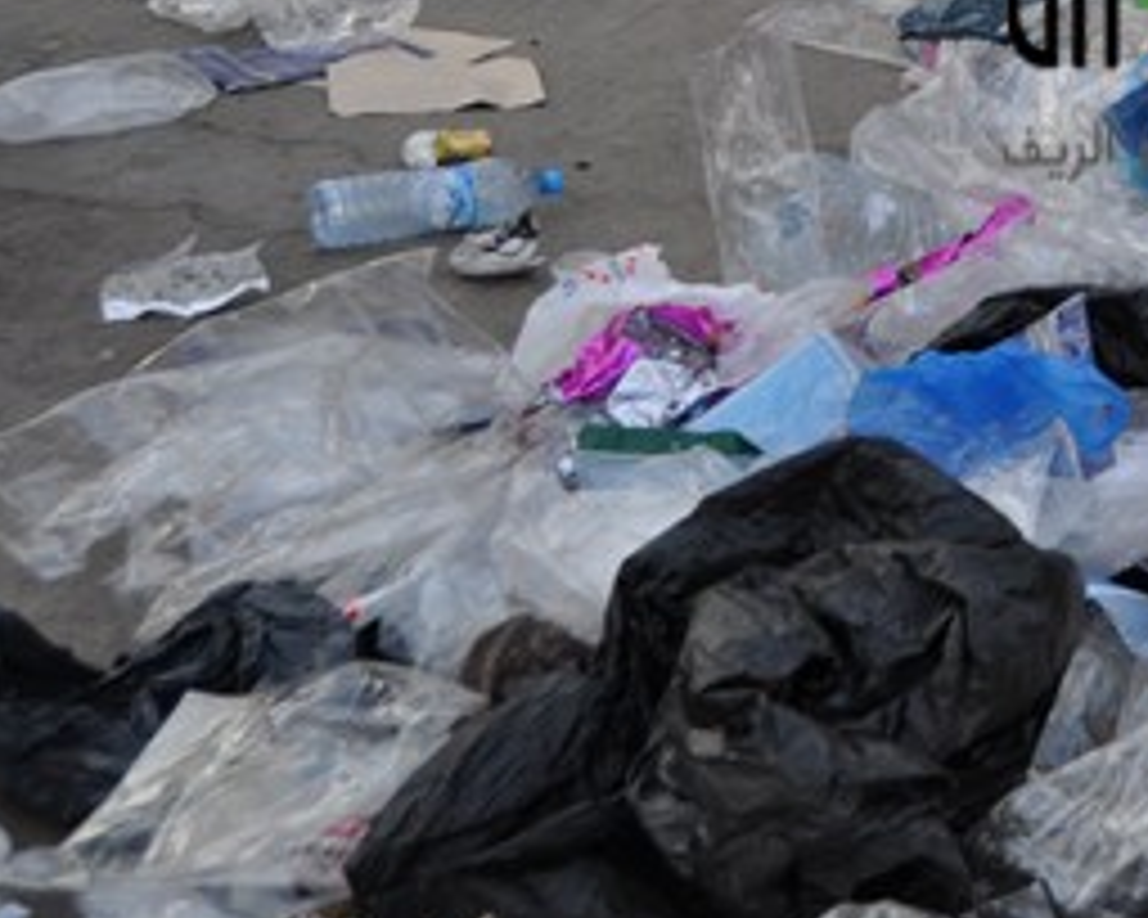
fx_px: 3364
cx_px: 1283
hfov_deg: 18.6
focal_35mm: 99
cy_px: -7
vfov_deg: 15.3
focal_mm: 28
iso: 200
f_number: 5.6
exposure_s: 1/125
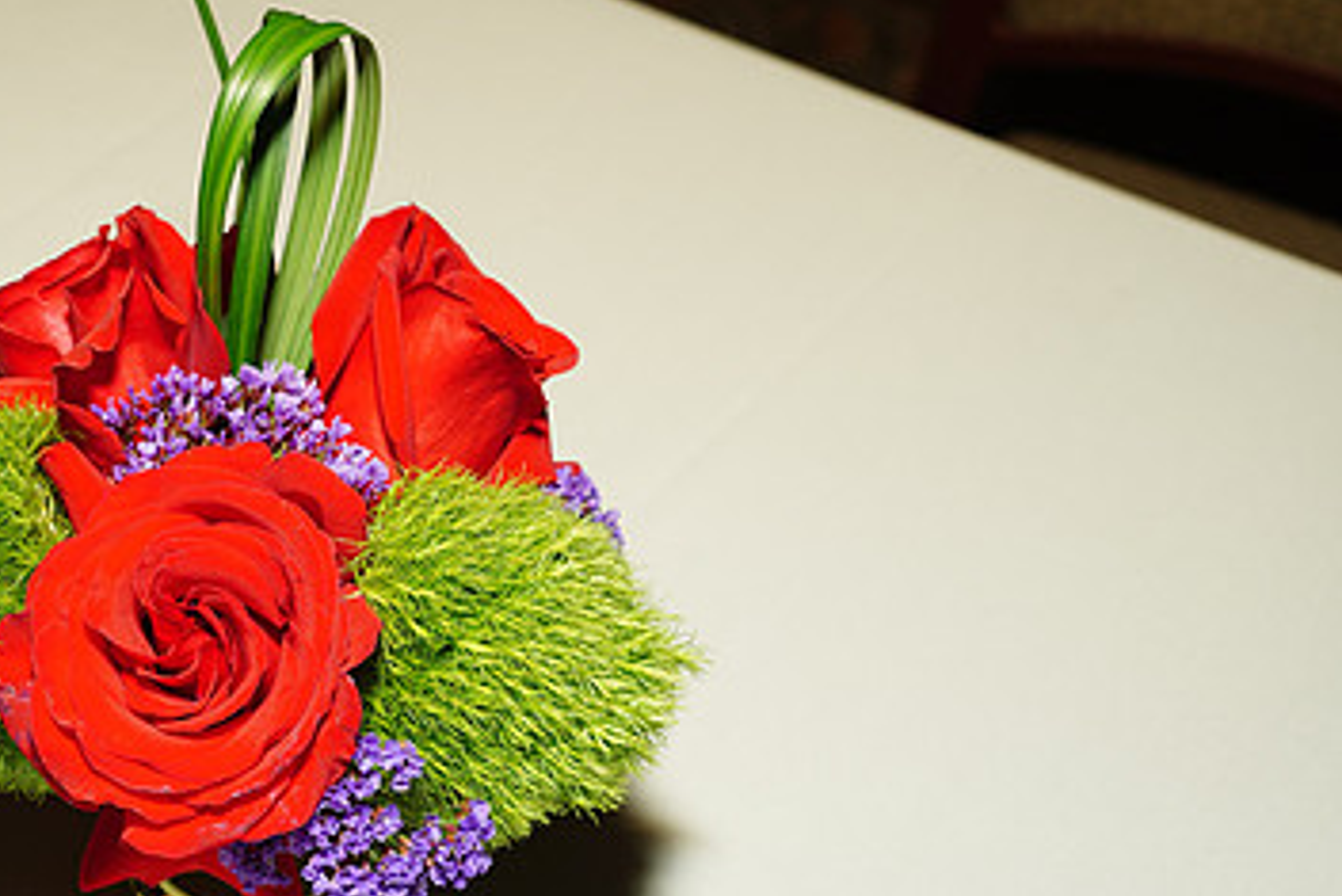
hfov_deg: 29.8
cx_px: 259
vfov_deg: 20.5
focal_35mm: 66
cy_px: 665
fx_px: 2461
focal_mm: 40
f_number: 5.6
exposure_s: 1/80
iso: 200
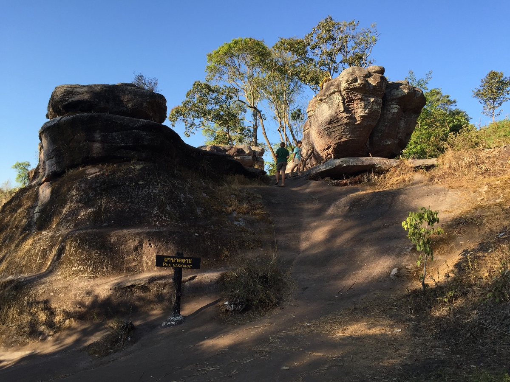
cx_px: 255
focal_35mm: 29
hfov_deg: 61.7
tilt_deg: +6.2
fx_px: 427
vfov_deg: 48.2
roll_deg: -3.7
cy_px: 191
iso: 32
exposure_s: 1/648
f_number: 2.2
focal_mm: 4.15
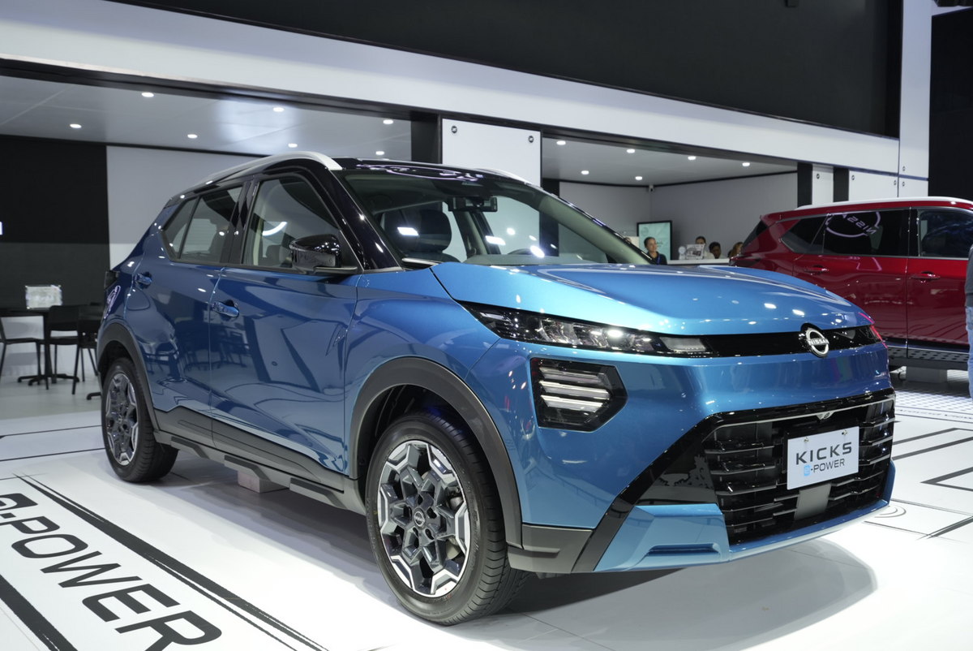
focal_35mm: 35
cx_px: 486
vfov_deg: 37.9
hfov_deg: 54.4
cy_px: 326
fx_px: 947
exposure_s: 1/80
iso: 500
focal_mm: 35
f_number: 4
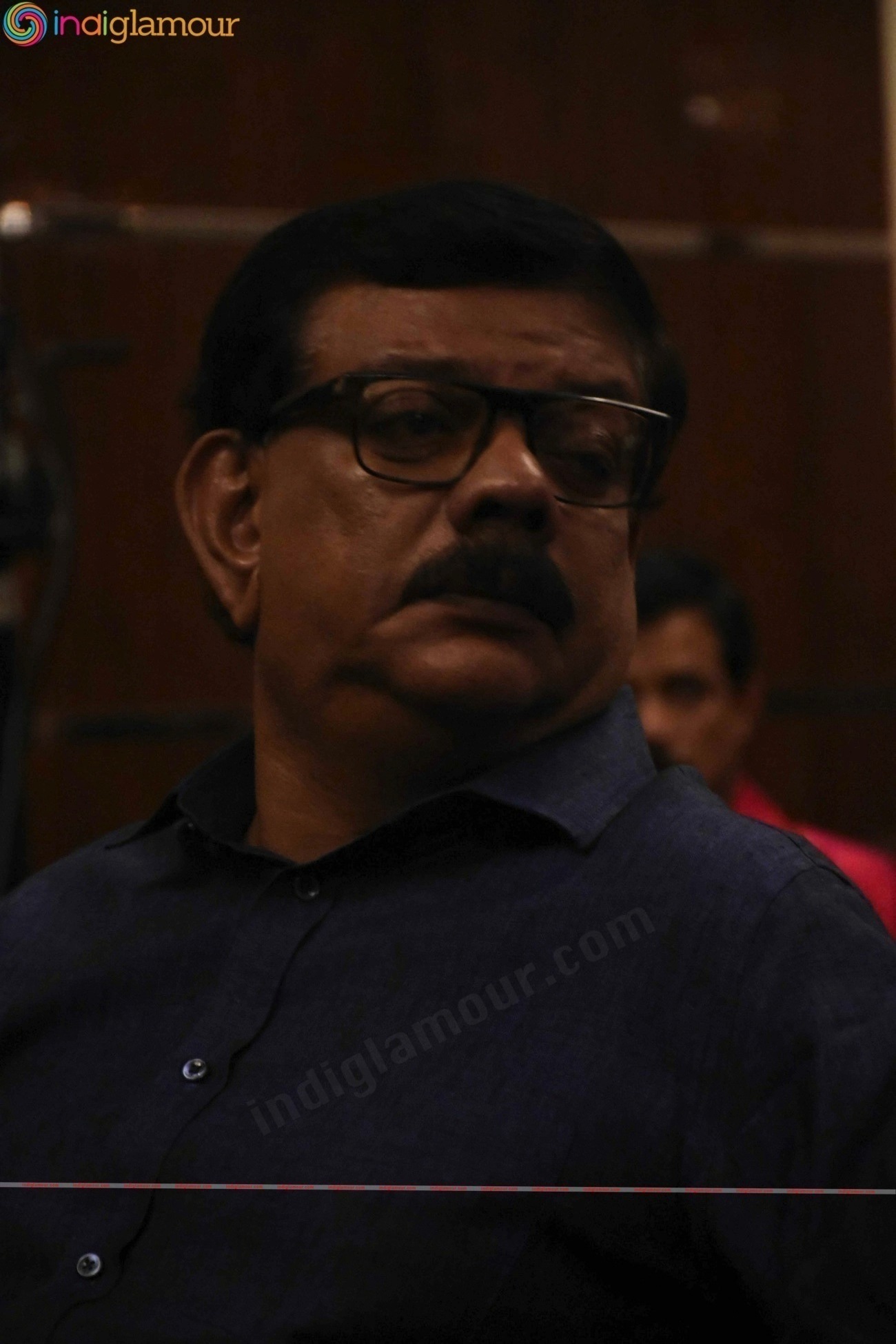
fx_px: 5600
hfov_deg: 9.1
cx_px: 448
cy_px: 672
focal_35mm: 150
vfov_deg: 13.7
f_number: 5.6
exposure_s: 1/100
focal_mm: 100
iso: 10000
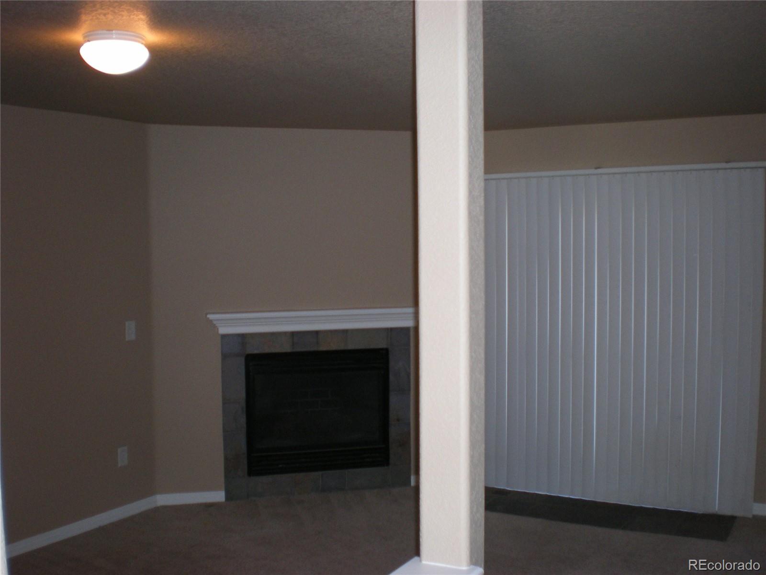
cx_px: 383
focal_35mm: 38
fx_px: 841
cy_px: 288
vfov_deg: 37.7
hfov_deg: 49.0
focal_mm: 6.3
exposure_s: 1/60
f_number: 3.1
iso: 130
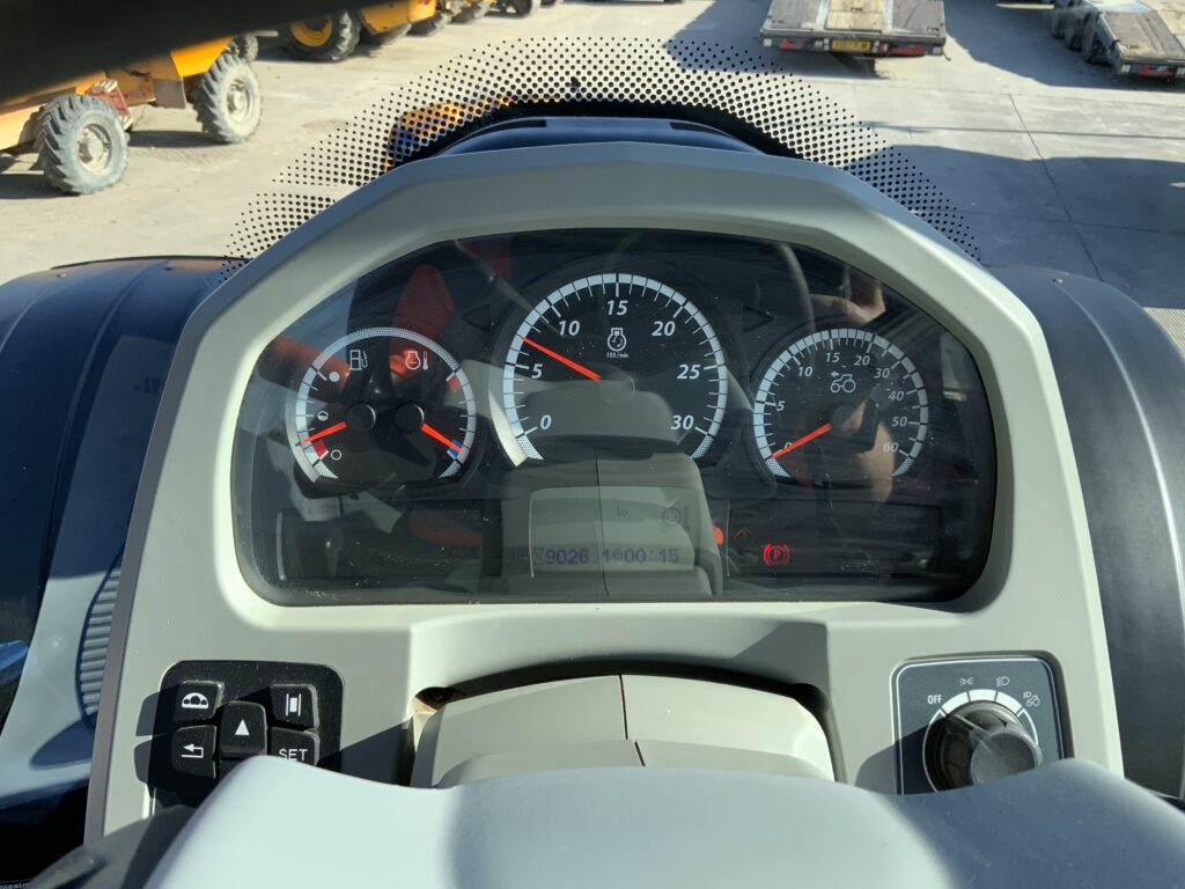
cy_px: 444
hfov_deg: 61.7
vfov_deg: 48.2
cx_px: 592
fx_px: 993
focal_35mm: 29
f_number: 1.8
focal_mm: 3
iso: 16
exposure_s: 1/478
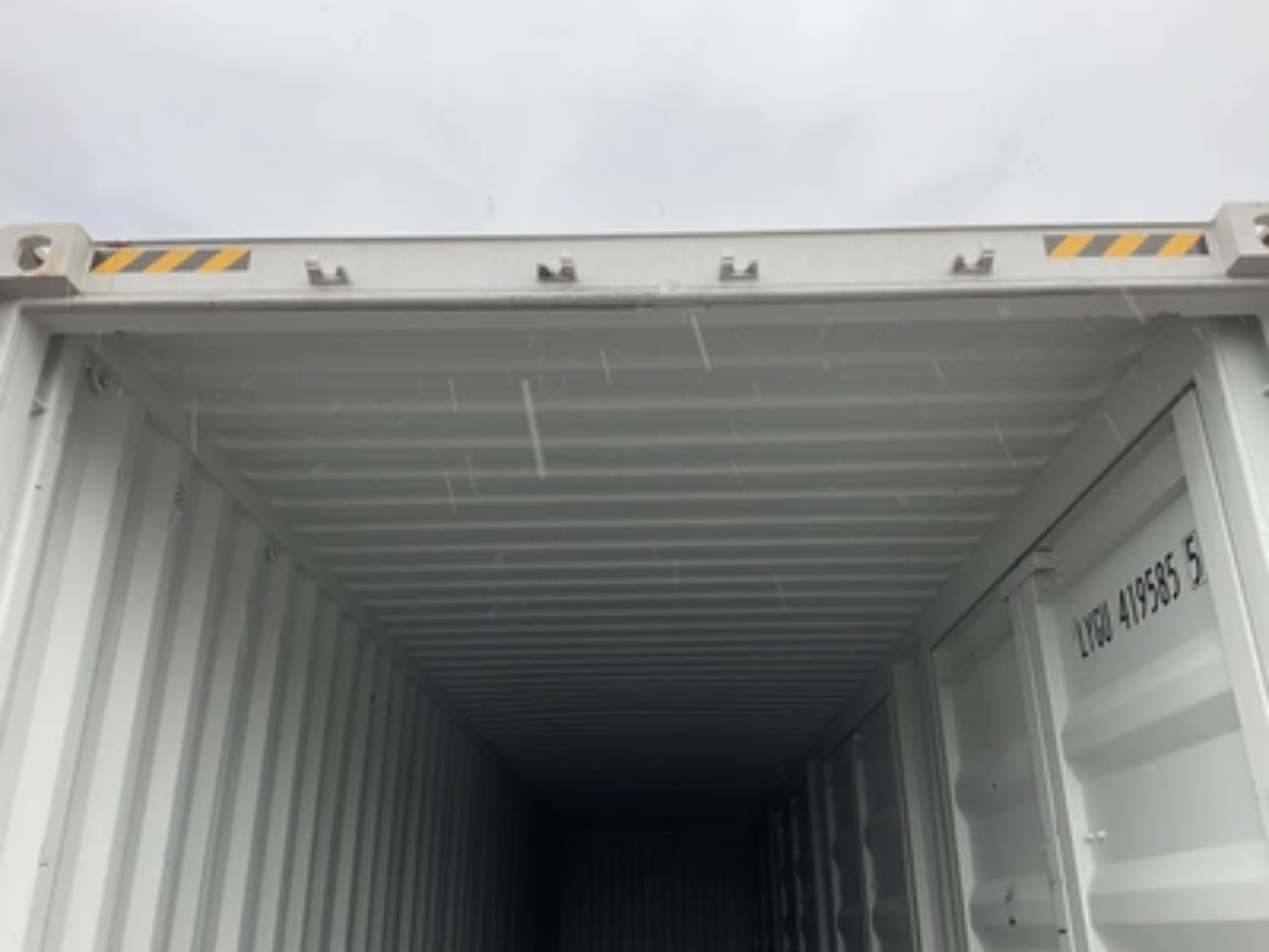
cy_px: 476
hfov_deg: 61.7
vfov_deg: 48.2
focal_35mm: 29
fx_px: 1063
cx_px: 634
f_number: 1.8
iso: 20
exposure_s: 1/159
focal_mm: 3
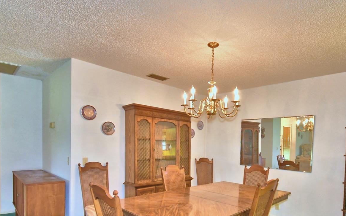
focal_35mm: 21
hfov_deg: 81.8
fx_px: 198
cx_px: 197
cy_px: 153
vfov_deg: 55.4
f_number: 4.5
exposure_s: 1/30
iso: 1100
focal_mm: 10
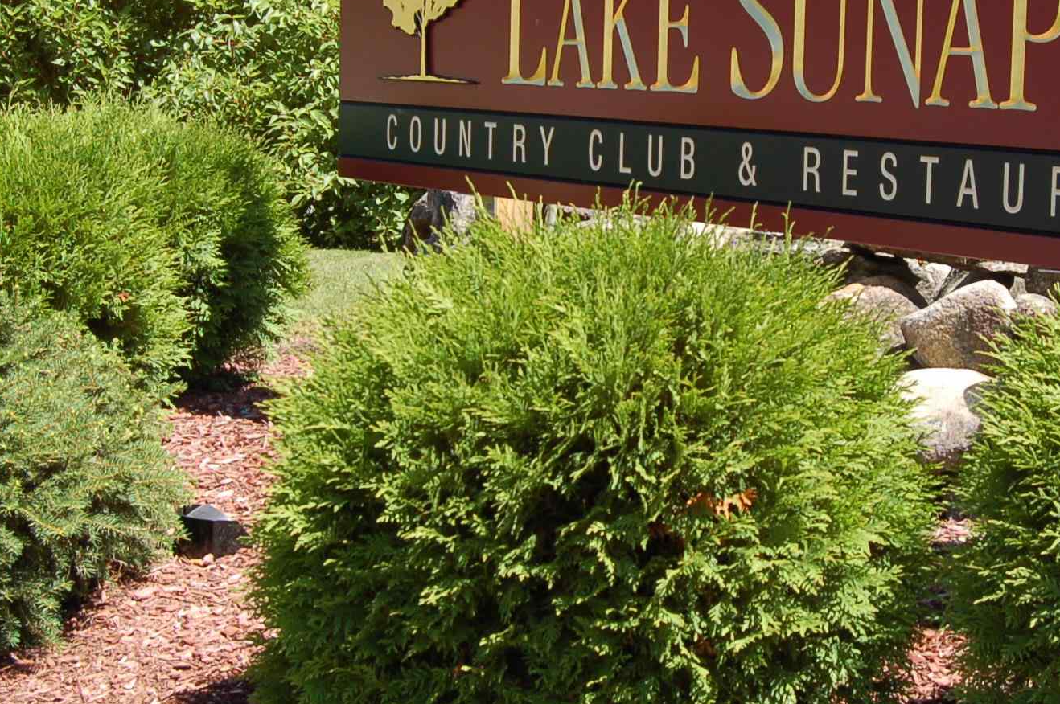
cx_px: 672
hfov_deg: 22.8
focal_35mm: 89
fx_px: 2618
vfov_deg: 15.3
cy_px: 174
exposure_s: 1/200
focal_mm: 26
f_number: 7.1
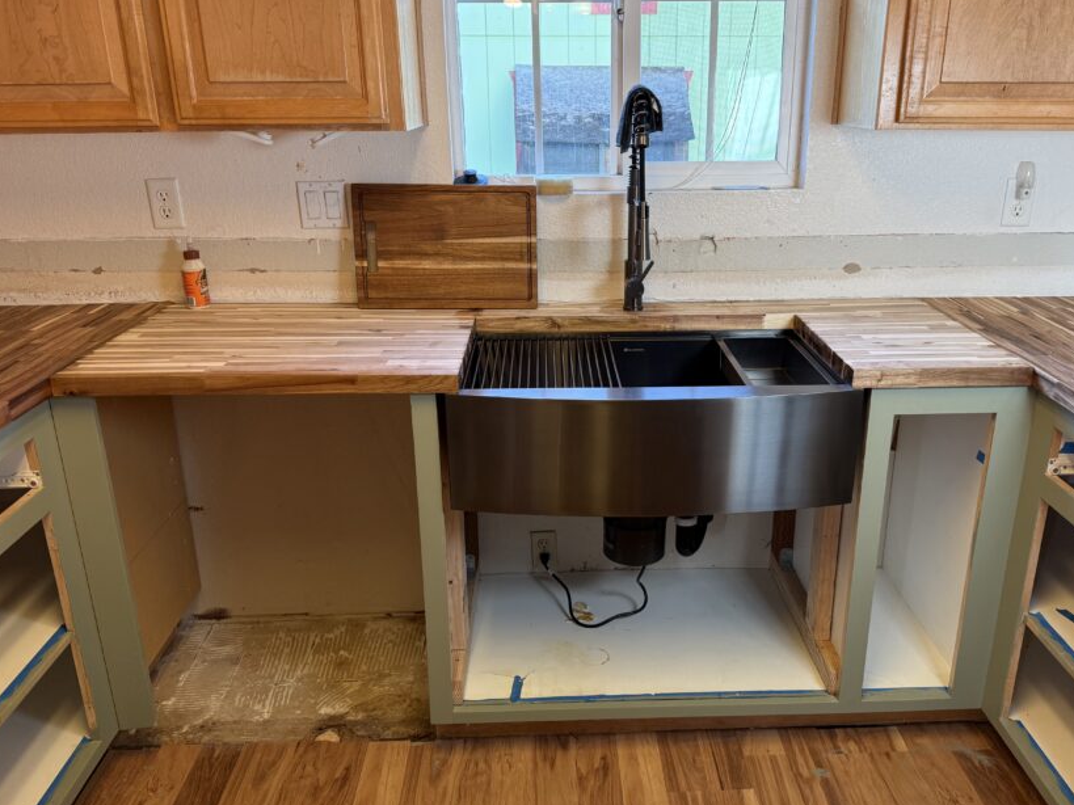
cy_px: 434
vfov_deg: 46.7
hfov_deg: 59.8
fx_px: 931
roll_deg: -0.1
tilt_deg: -18.9
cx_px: 599
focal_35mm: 30
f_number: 1.78
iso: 125
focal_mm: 6.76
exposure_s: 1/161
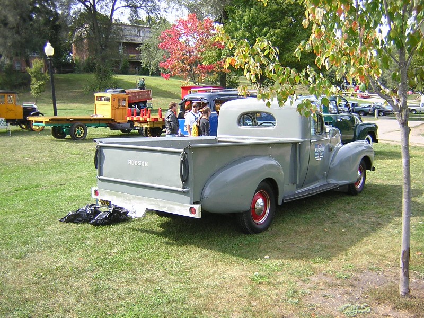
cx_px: 212
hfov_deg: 51.4
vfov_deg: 39.7
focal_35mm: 36
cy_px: 159
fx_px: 441
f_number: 2.6
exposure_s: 1/234
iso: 100
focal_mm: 4.7
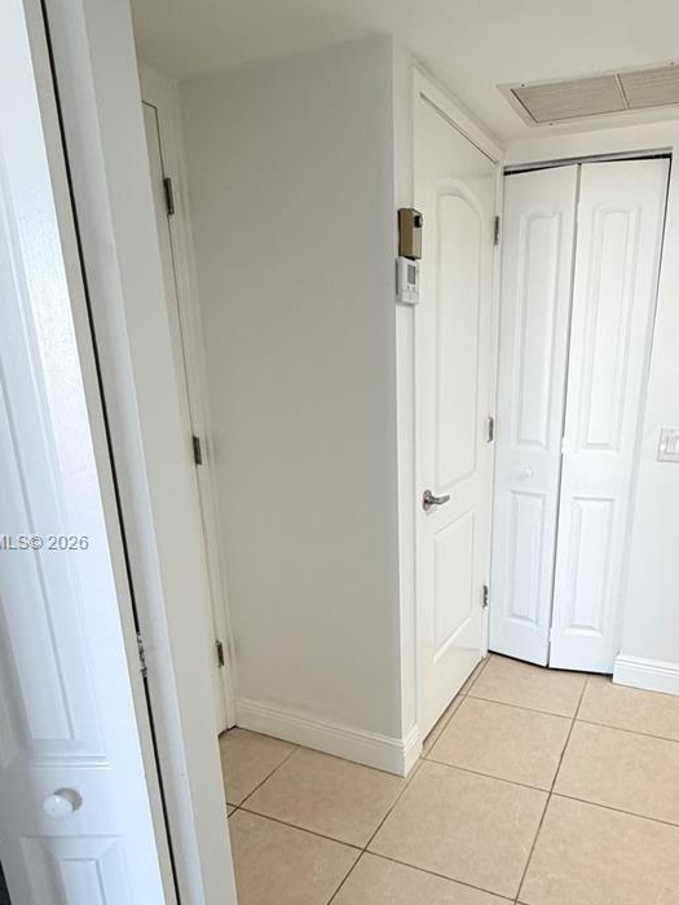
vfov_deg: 70.9
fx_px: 628
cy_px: 543
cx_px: 429
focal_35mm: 24
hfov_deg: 56.1
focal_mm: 2.22
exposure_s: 1/120
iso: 160
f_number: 2.2
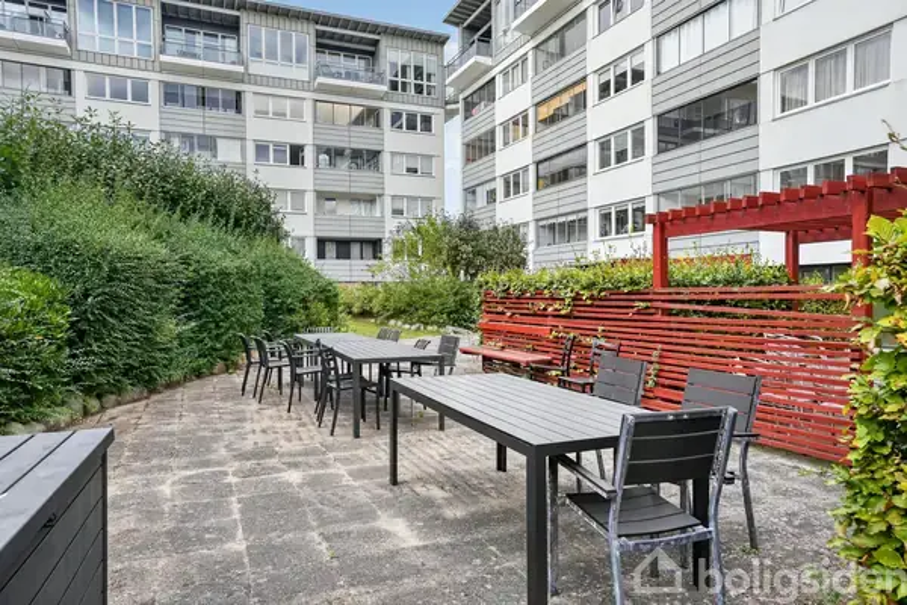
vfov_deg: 53.1
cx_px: 454
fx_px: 605
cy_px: 302
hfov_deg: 73.7
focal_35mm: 24
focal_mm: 24
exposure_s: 1/50
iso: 400
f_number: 8
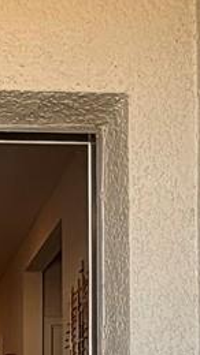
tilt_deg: -1.3
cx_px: -48
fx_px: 887
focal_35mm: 94
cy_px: 415
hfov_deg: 12.5
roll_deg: -0.5
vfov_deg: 21.3
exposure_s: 1/120
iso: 40
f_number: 2.2
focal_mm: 2.22
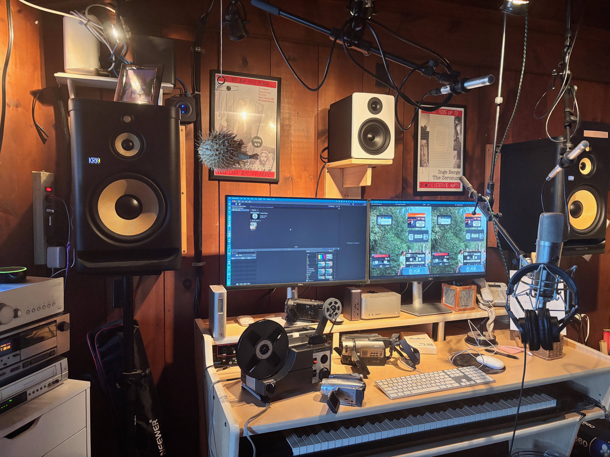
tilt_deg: -3.8
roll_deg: -0.7
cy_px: 228
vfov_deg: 53.1
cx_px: 305
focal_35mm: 26
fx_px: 458
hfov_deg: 67.3
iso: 500
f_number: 1.6
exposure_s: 1/40
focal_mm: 5.96
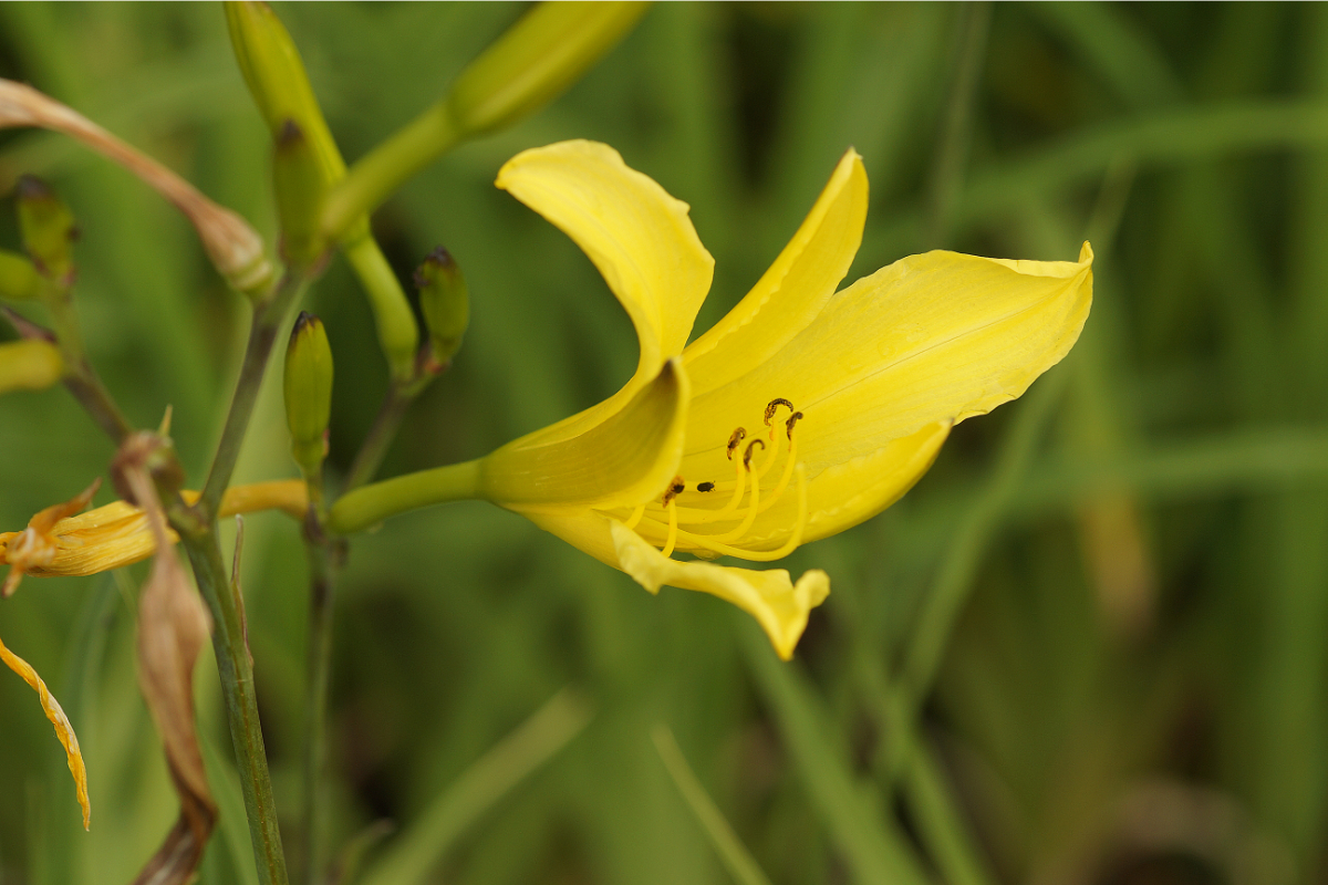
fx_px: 5533
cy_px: 442
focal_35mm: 150
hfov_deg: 13.7
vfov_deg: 9.1
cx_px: 664
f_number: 5.6
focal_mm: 100
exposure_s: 1/160
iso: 160
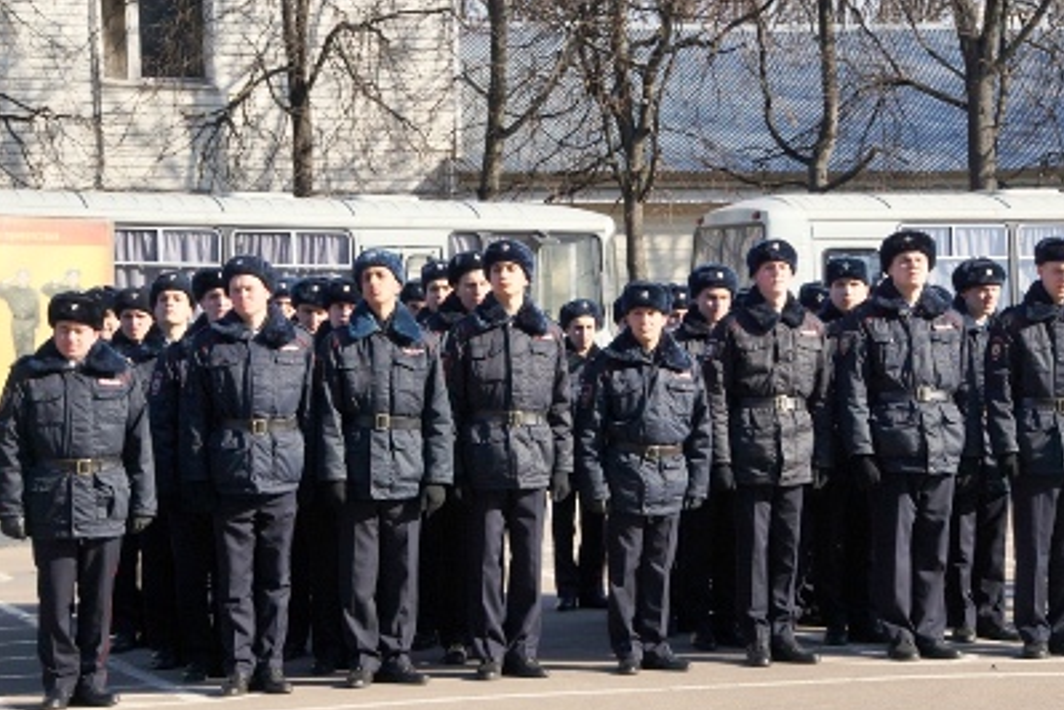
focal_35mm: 101
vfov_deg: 13.6
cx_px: 520
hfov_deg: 20.2
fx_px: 2985
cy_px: 335
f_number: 8
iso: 400
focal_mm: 60
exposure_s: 1/800
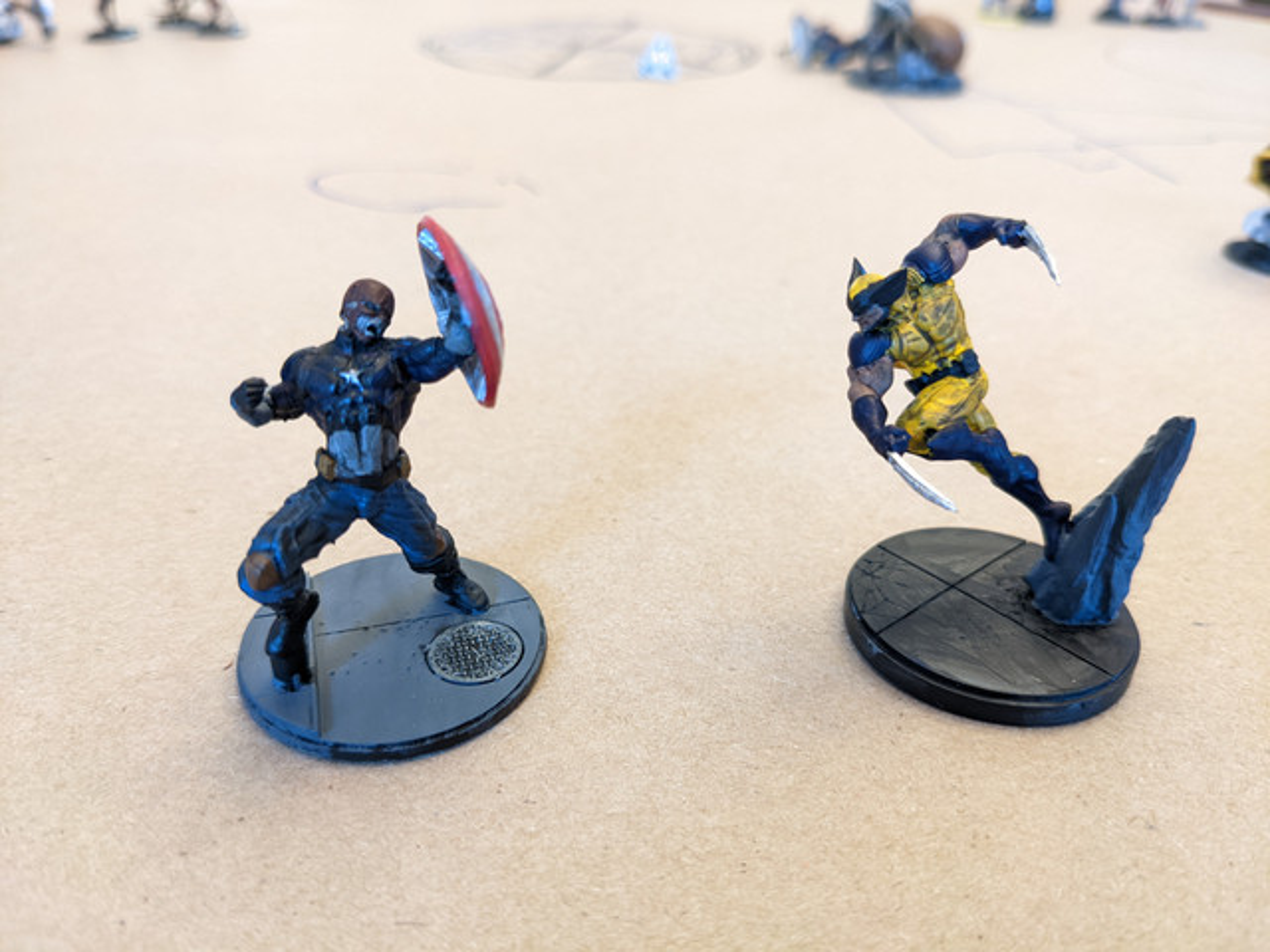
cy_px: 476
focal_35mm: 27
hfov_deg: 65.3
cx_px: 635
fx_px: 991
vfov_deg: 51.4
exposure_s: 1/24
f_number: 1.73
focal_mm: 4.38
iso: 151
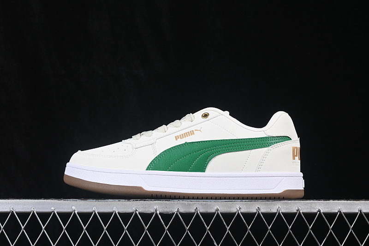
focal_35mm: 75
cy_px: 123
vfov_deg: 18.2
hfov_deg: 27.0
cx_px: 184
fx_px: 769
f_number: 8
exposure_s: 1/80
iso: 160
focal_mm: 50
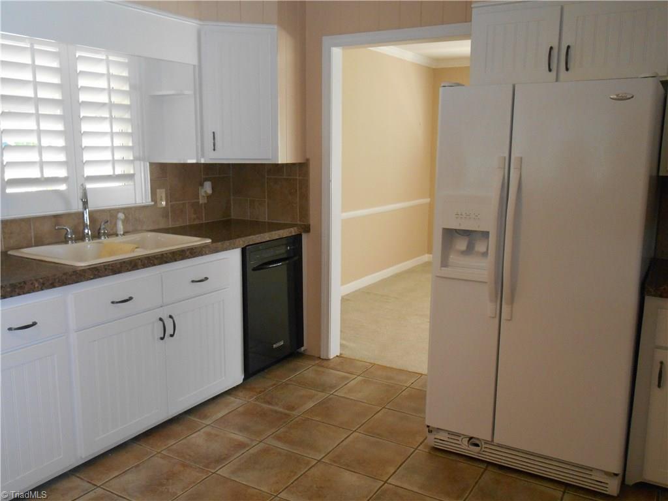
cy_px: 250
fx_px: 598
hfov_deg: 58.4
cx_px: 334
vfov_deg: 45.4
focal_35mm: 31
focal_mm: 5.5
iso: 450
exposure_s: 1/25
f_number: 3.6
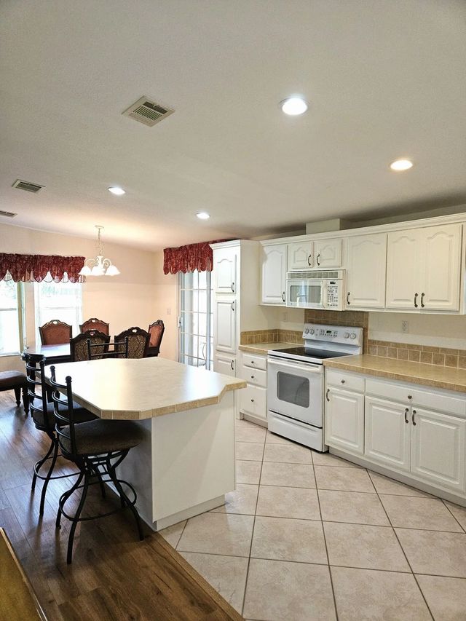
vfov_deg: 73.9
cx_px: 233
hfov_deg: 58.9
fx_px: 413
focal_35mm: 23
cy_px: 310
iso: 80
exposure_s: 1/60
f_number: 1.8
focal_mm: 5.4
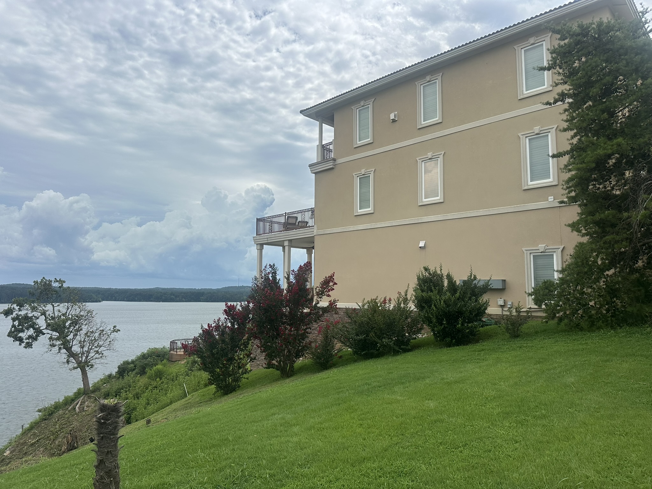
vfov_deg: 56.8
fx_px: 452
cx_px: 326
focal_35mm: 24
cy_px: 244
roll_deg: -0.9
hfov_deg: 71.6
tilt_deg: +6.9
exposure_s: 1/8197
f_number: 1.78
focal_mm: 6.86
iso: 80
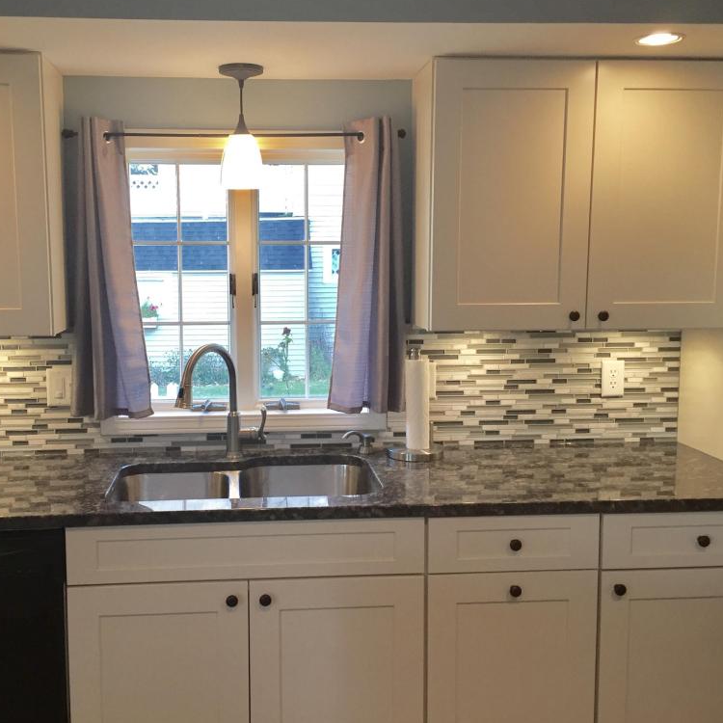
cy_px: 356
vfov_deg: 47.2
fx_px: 827
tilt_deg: -5.3
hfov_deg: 47.0
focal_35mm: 35
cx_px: 301
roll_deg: -0.2
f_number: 2.2
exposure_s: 1/30
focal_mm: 4.15
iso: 32
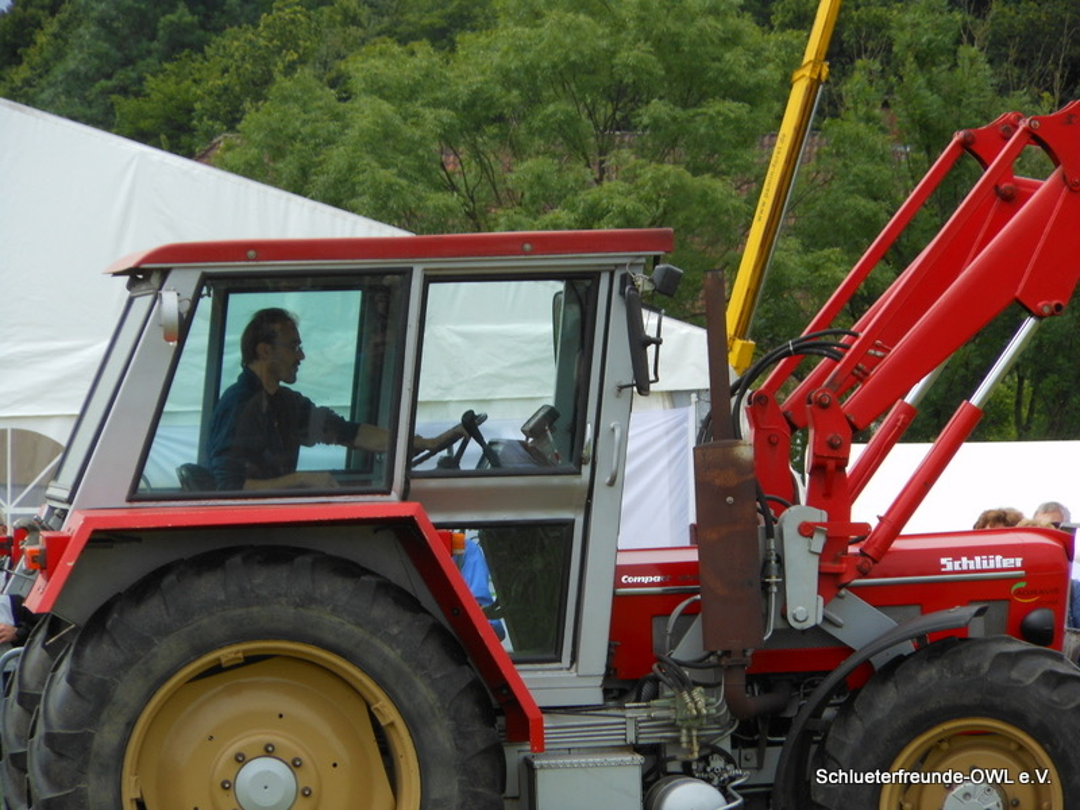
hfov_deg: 10.1
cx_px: 540
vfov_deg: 7.6
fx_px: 6115
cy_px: 405
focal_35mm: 196
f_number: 5.6
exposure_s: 1/320
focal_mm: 35
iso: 80
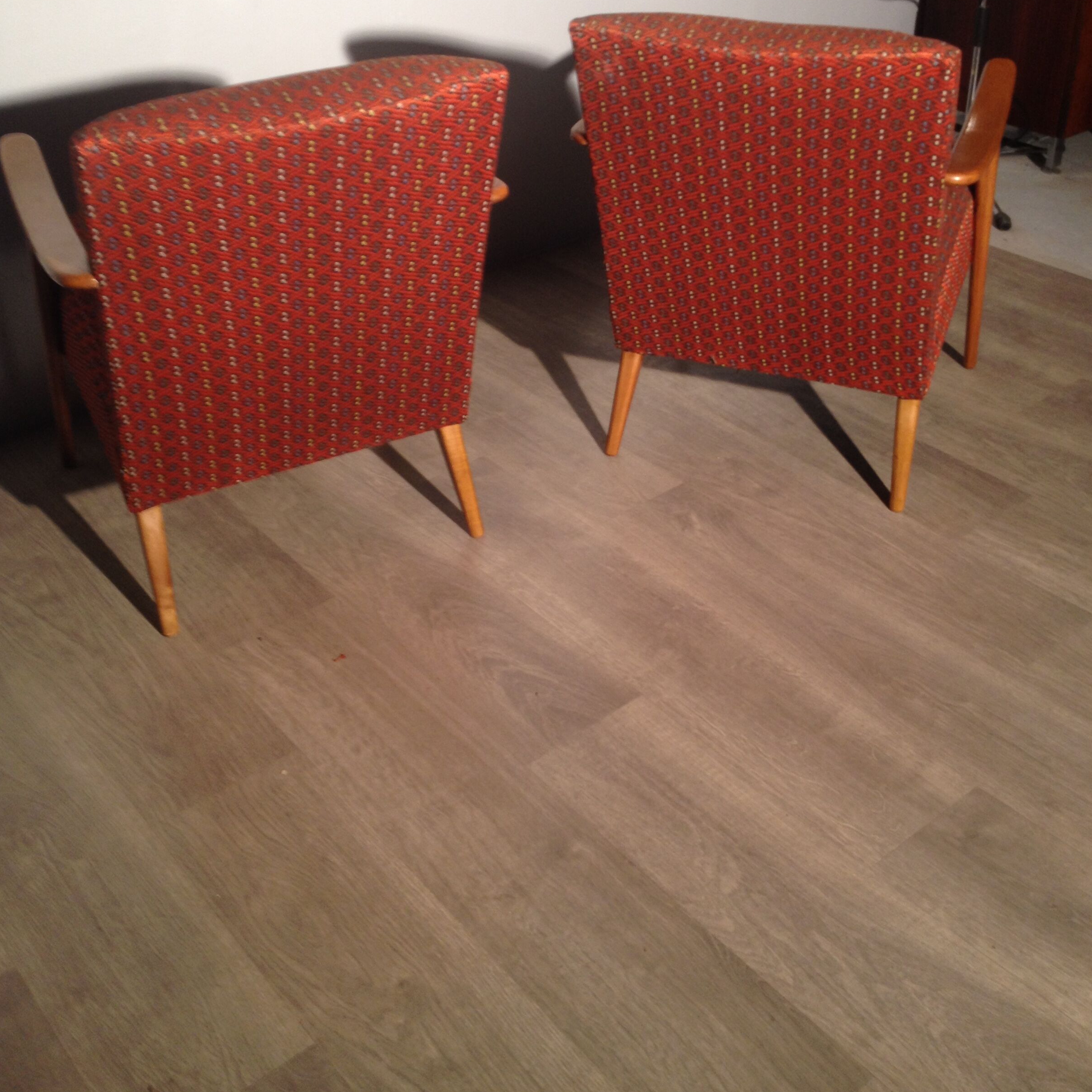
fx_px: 1499
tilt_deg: -27.5
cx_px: 547
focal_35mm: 42
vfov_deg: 39.8
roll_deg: +1.1
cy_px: 422
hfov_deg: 40.0
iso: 50
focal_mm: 4.28
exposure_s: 1/20
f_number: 2.4
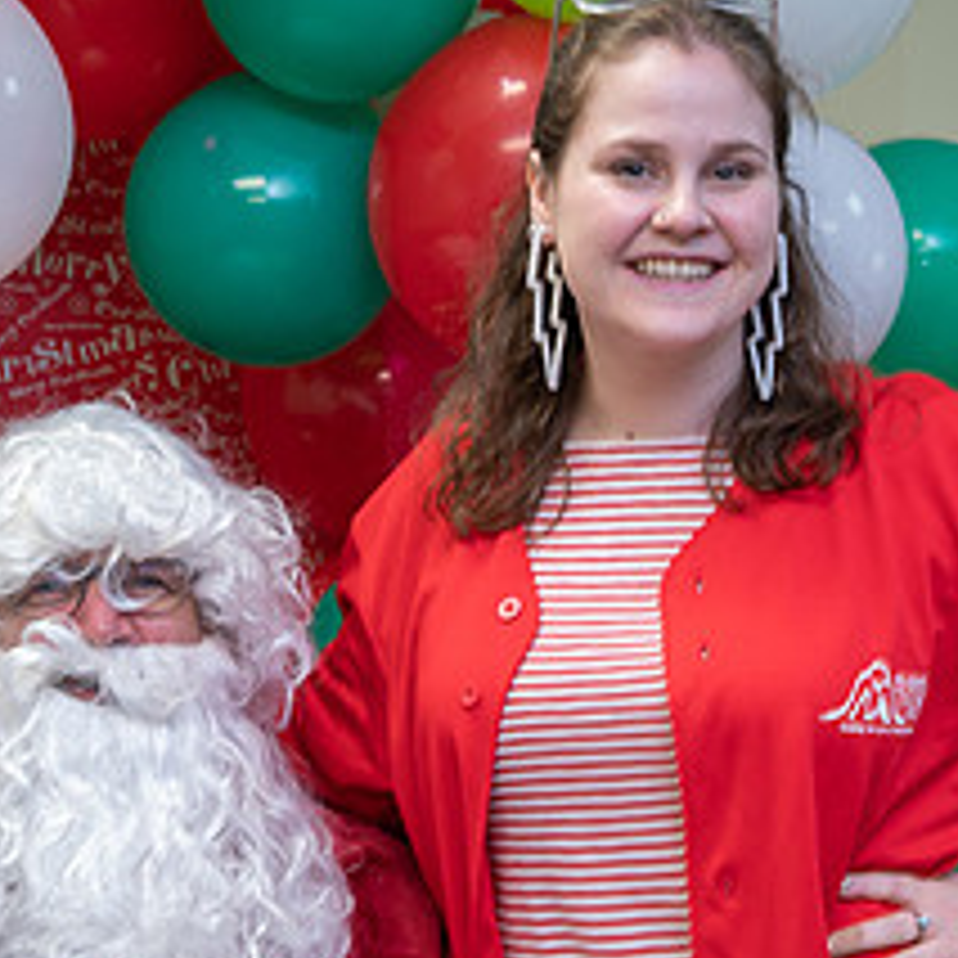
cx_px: 355
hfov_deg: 15.7
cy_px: 780
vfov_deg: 15.6
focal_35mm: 111
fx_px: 3475
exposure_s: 1/30
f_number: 4.5
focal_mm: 48
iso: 640
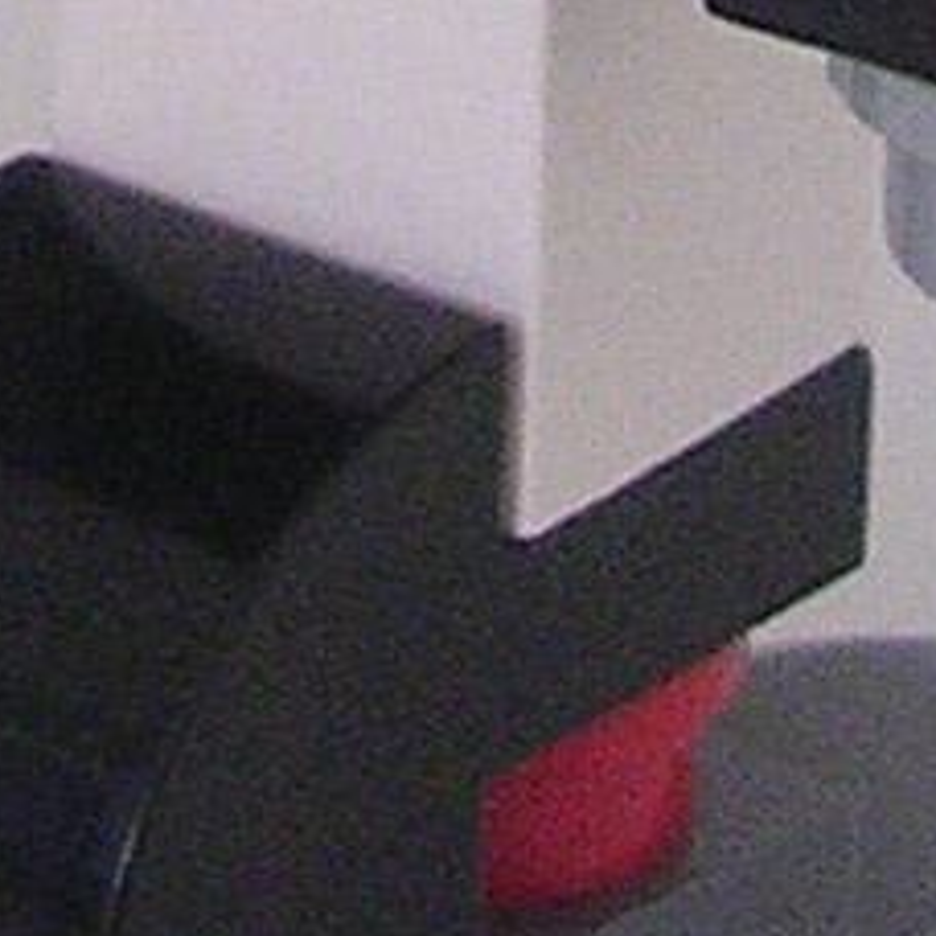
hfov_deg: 5.8
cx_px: 33
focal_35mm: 302
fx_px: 9239
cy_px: -2176
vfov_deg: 5.4
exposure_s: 1/3.8
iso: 268
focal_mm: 5.8
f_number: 2.8
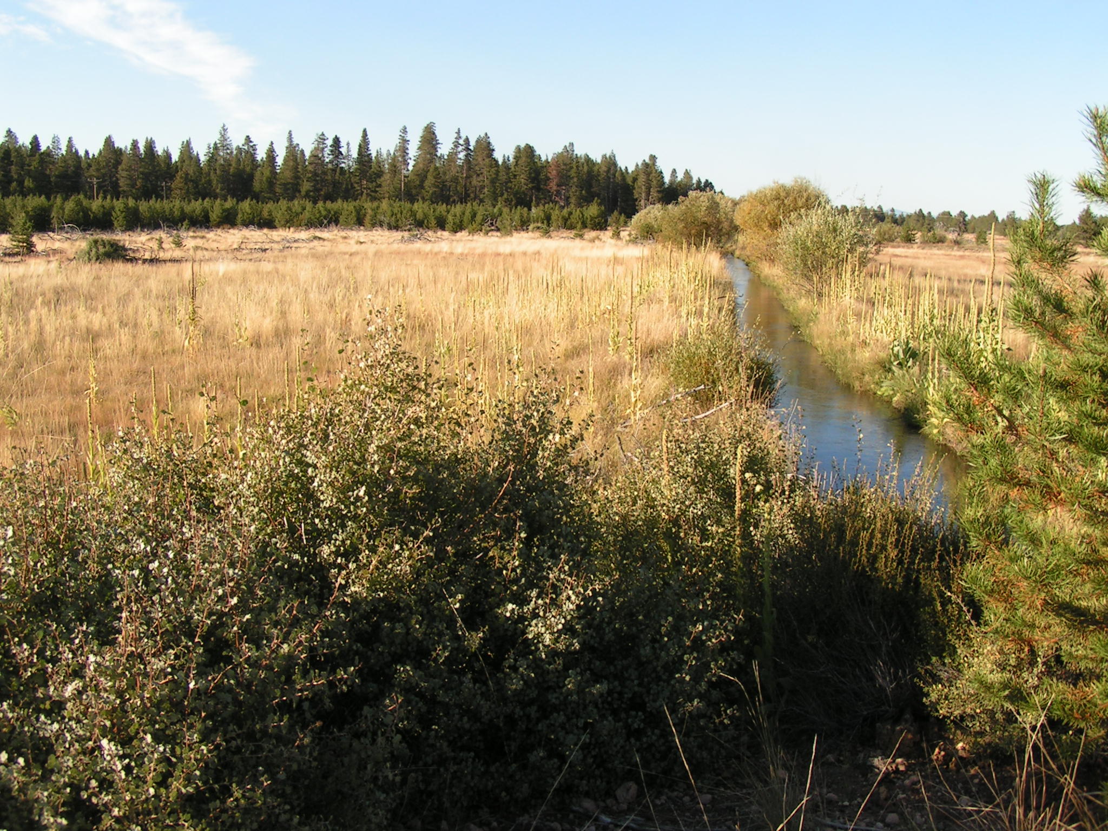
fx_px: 1216
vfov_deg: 37.7
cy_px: 416
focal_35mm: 38
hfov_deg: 49.0
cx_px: 554
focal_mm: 5.8
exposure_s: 1/200
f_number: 5.6
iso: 50
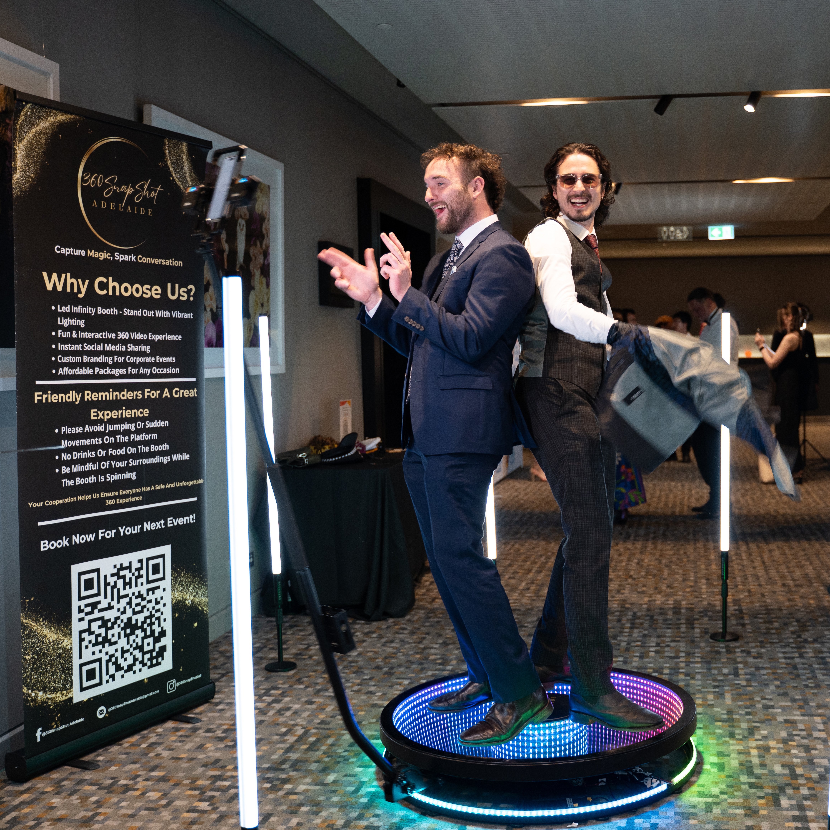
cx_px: 569
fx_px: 1112
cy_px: 414
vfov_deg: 40.9
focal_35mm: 41
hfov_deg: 40.3
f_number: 2.8
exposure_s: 1/100
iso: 800
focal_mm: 32
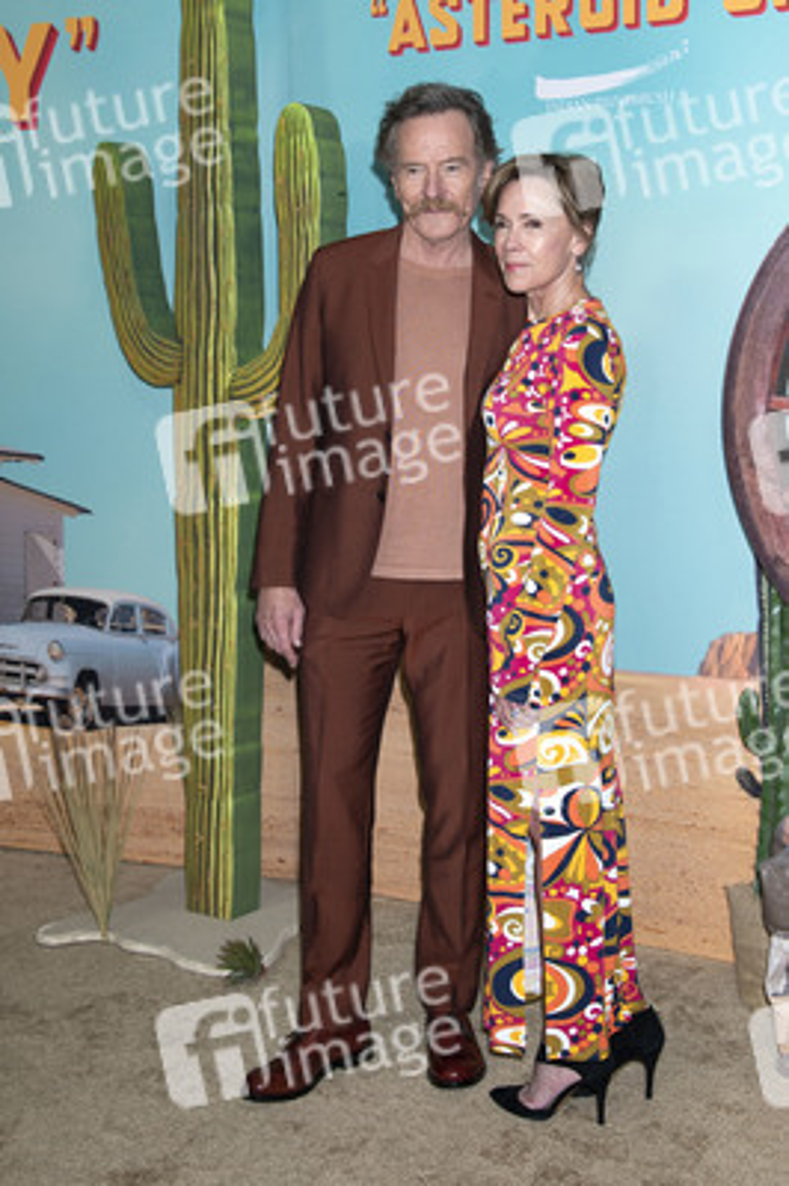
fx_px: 1317
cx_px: 394
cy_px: 593
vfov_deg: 48.5
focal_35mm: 40
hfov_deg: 33.3
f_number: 5.6
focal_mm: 40
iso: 400
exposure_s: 1/200
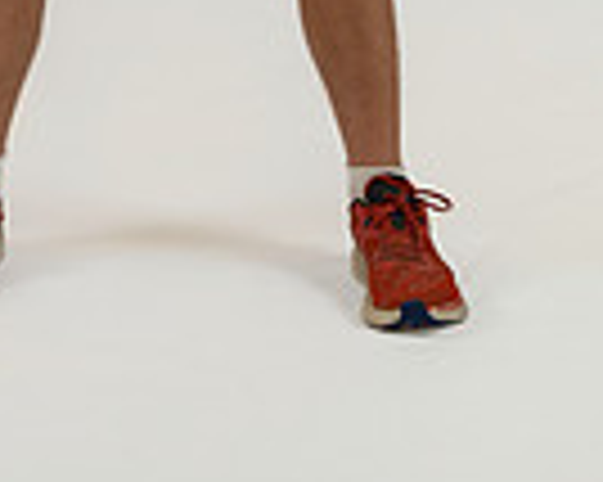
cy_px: -491
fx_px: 2614
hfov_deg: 13.1
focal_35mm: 147
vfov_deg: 9.8
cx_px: 76
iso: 320
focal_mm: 46.5
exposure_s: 1/125
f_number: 4
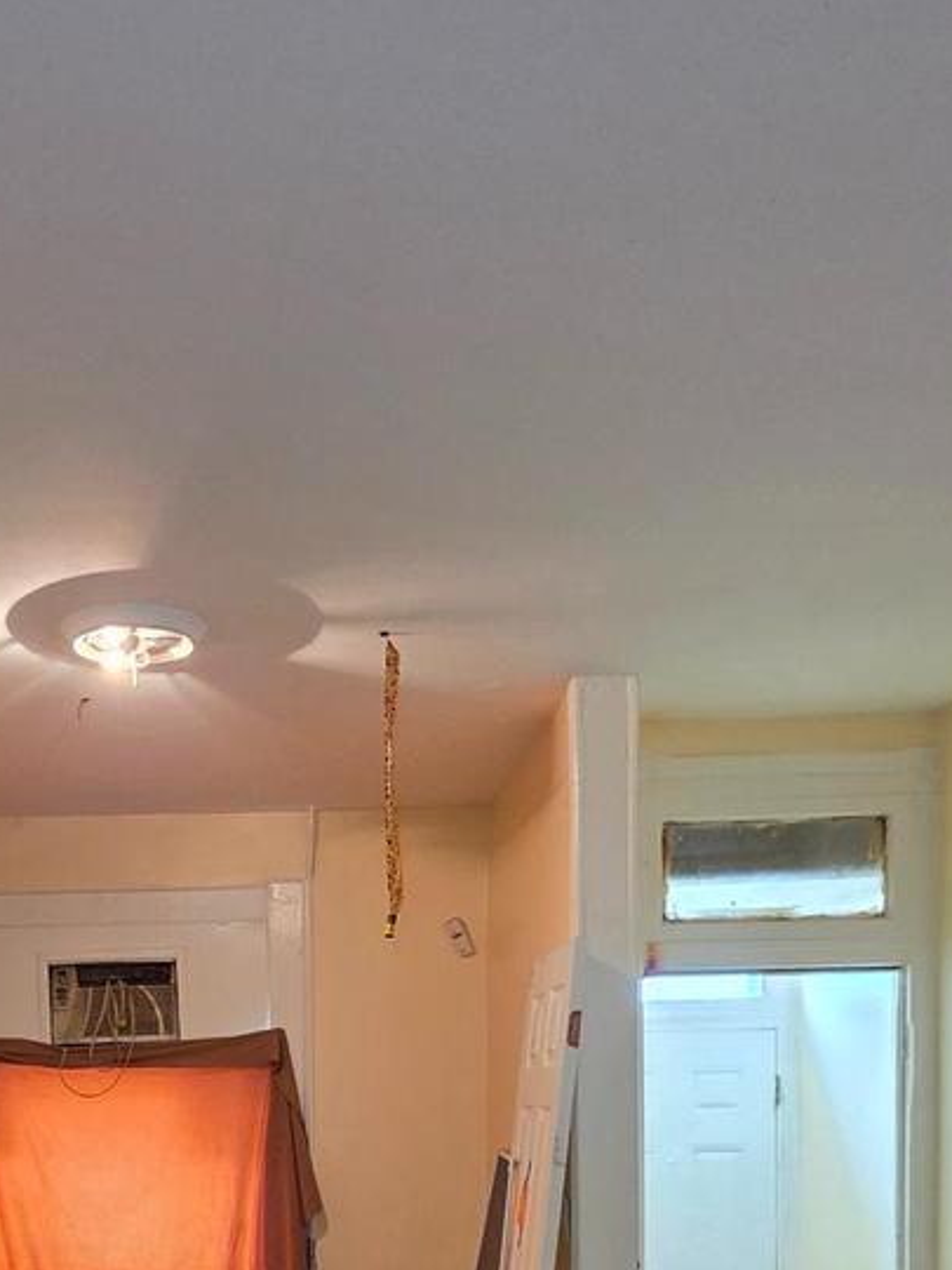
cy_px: 1162
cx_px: 268
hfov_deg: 37.9
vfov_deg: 45.1
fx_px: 1357
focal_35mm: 37
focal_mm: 2.2
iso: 250
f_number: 1.9
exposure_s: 1/60
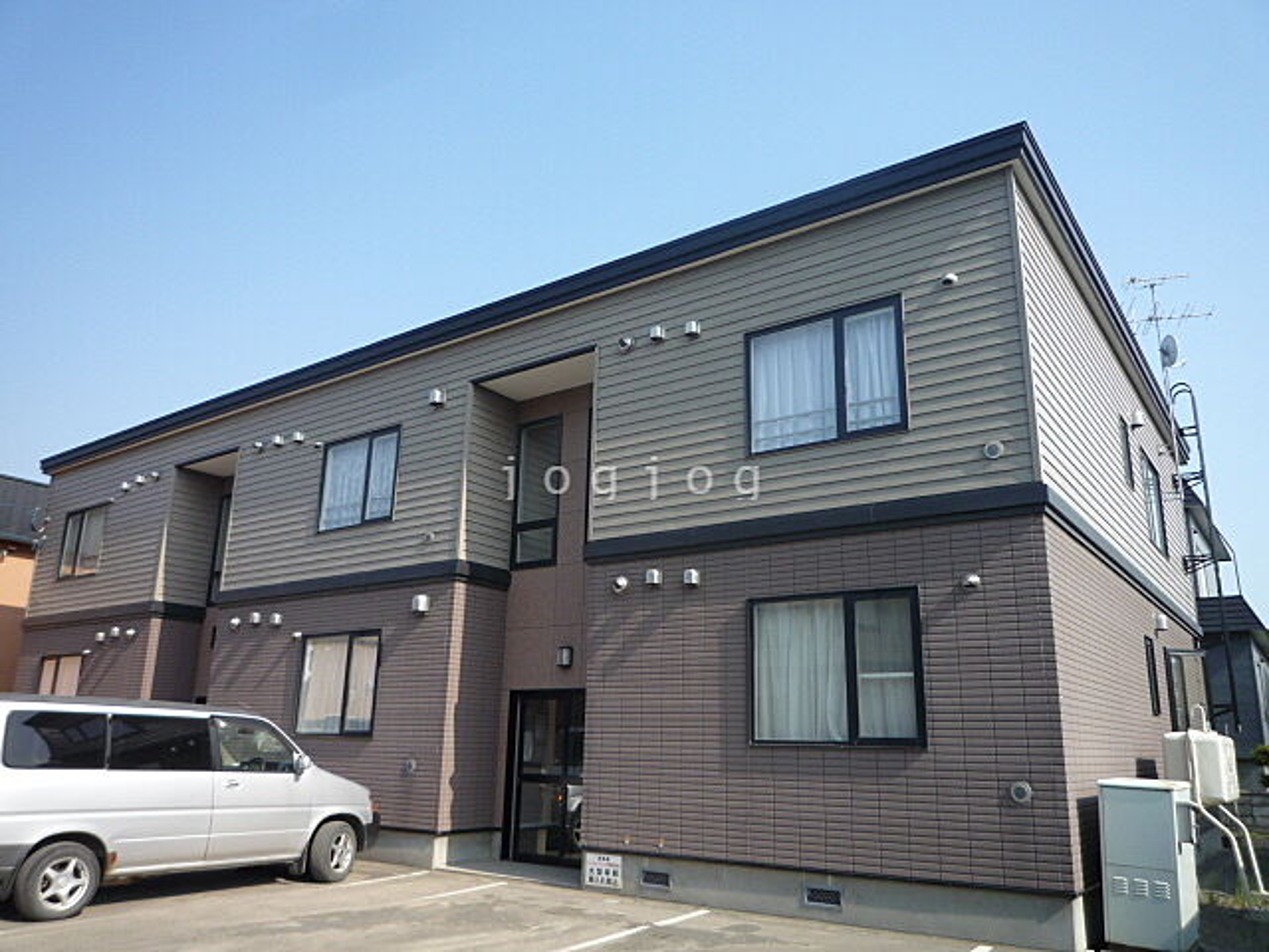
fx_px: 916
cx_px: 634
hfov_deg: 69.4
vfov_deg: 54.9
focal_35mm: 25
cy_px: 476
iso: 100
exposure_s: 1/500
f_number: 3.5
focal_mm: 4.4
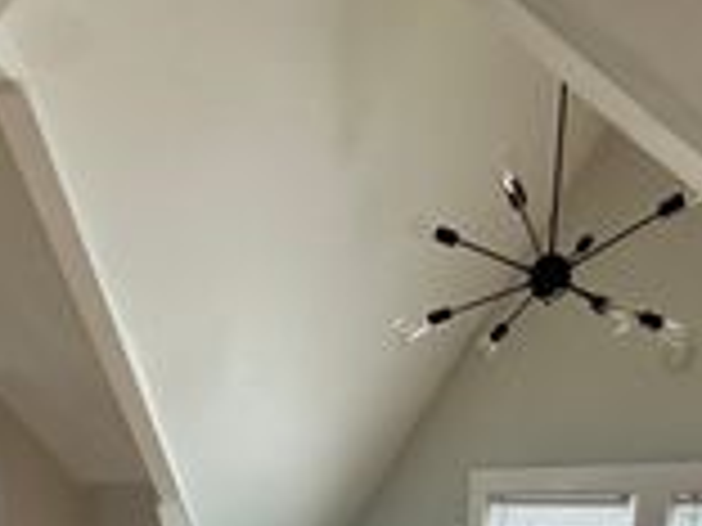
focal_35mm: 45
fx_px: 913
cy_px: 798
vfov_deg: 24.6
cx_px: 320
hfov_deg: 42.0
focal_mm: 2.22
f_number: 2.2
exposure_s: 1/93
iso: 320
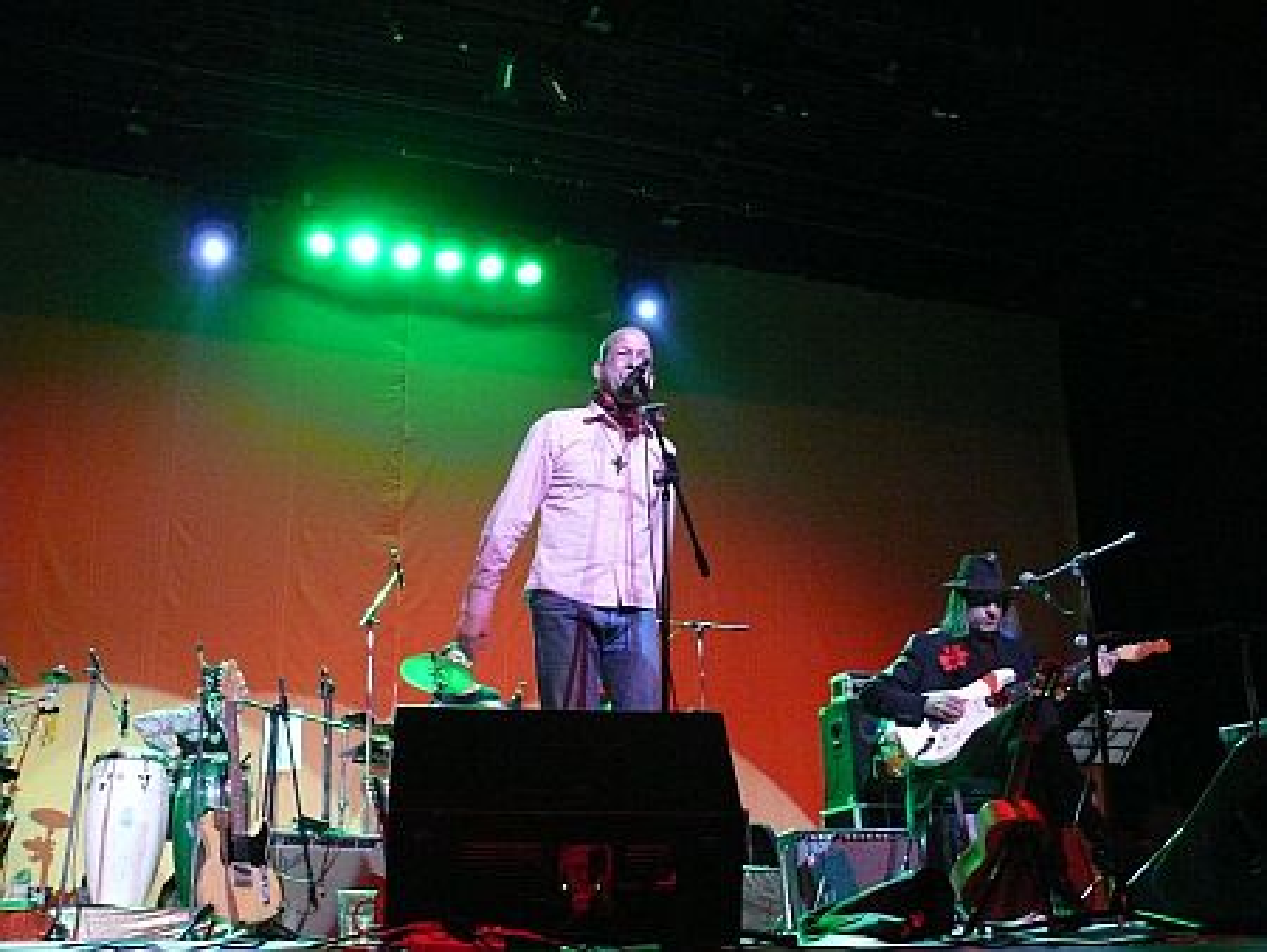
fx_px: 1282
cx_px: 634
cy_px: 476
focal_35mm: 35
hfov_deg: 52.6
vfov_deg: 40.7
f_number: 2.8
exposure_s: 1/15
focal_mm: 7.4
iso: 800
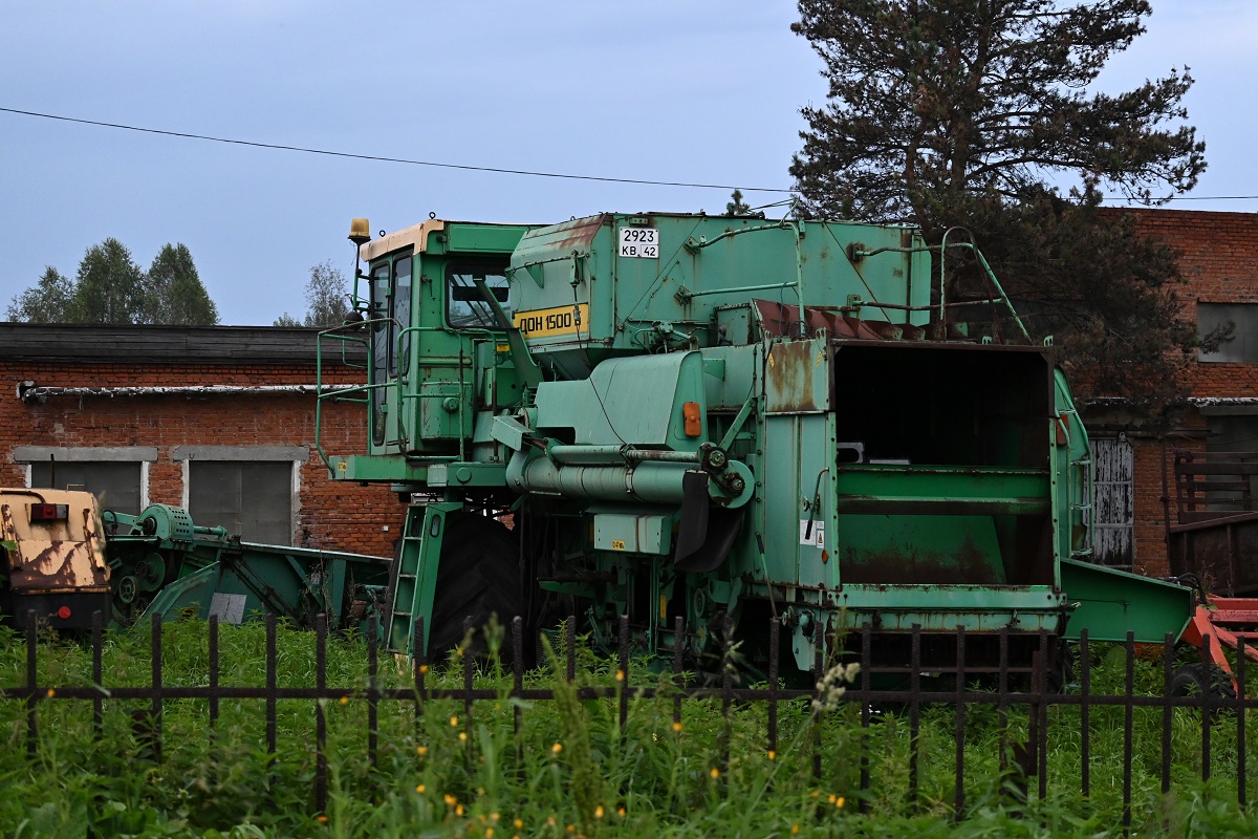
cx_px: 629
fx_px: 3040
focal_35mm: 87
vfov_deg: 15.7
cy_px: 420
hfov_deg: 23.4
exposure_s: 1/640
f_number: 4.5
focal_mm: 58
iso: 1600
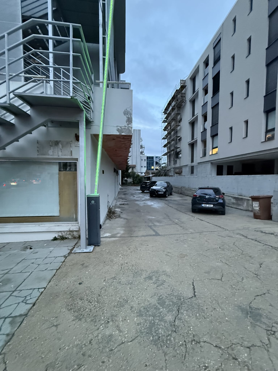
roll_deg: +0.1
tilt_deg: -4.3
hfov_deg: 85.7
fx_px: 150
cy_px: 186
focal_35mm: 14
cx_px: 139
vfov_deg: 102.1
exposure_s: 1/50
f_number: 2.2
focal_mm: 2.22
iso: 800
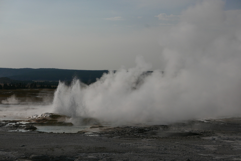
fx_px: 502
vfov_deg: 18.2
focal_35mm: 75
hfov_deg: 27.0
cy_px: 80
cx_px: 120
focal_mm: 34
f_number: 5.6
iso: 200
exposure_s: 1/5000
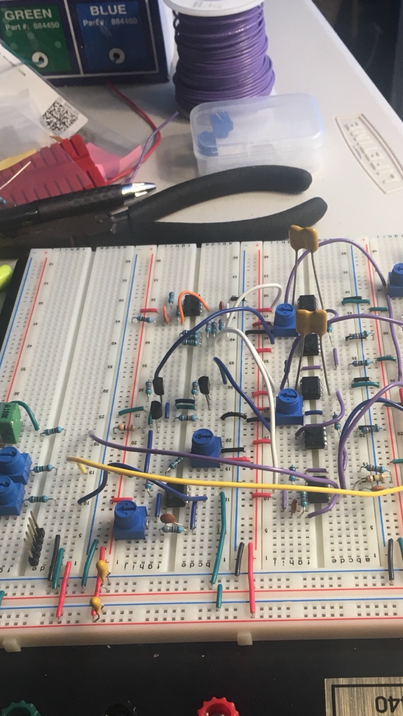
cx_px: 266
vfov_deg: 47.1
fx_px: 817
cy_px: 434
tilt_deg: -48.8
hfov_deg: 27.5
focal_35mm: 43
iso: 25
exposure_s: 1/30
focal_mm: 4.15
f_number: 2.2
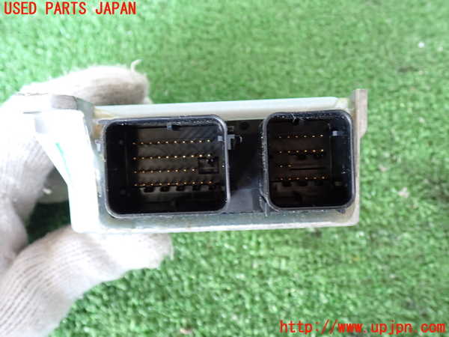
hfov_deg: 56.8
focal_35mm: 32
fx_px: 415
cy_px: 168
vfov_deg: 44.2
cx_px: 224
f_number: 2.4
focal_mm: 5.79
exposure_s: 1/30
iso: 400
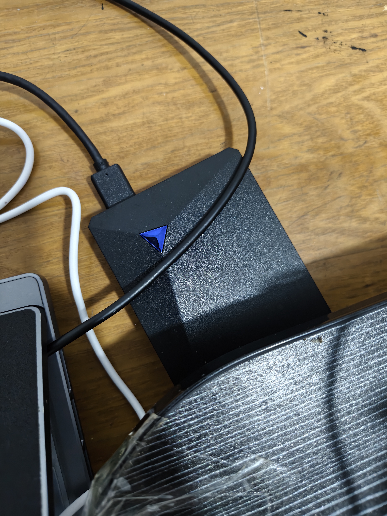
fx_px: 343
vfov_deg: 73.9
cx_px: 194
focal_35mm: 23
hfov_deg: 58.9
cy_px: 258
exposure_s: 1/52
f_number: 1.88
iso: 736
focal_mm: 5.56
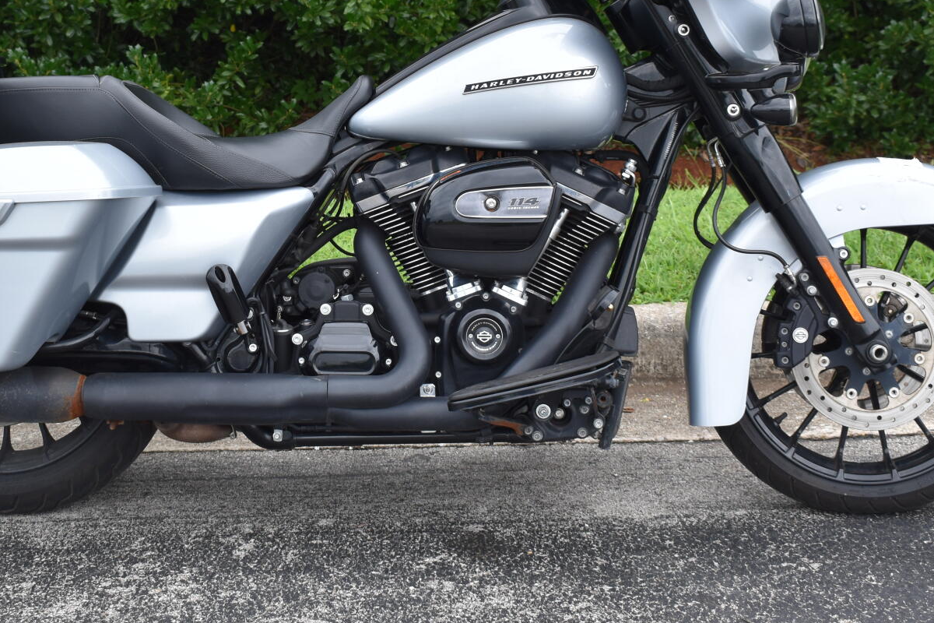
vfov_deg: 19.3
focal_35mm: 70
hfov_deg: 28.8
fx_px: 1816
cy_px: 141
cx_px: 367
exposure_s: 1/250
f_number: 6.3
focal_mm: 28
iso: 200
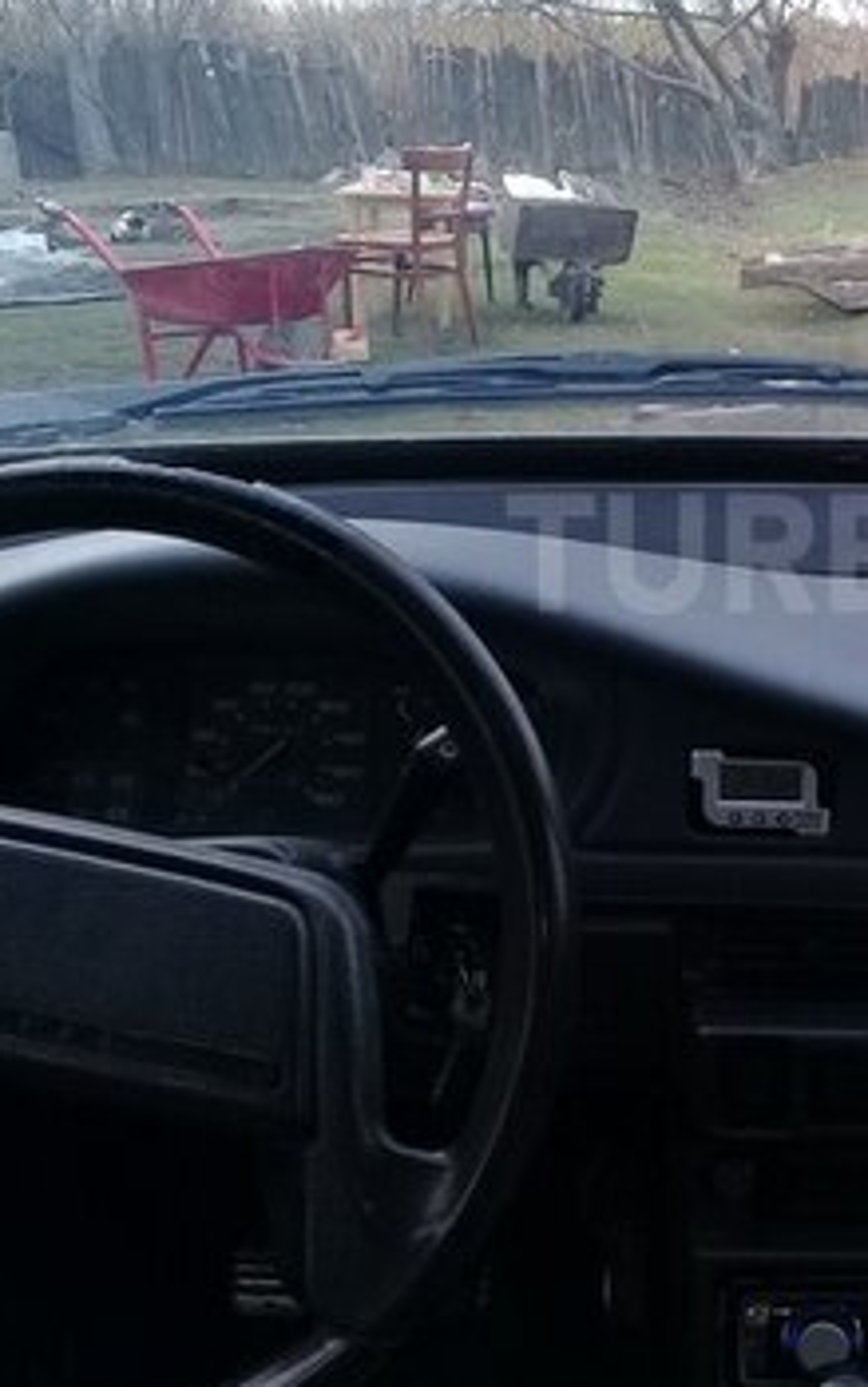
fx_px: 2345
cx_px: 912
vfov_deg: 32.9
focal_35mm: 62
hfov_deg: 20.2
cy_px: 553
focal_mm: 3.3
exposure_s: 1/248
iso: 64
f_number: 2.2
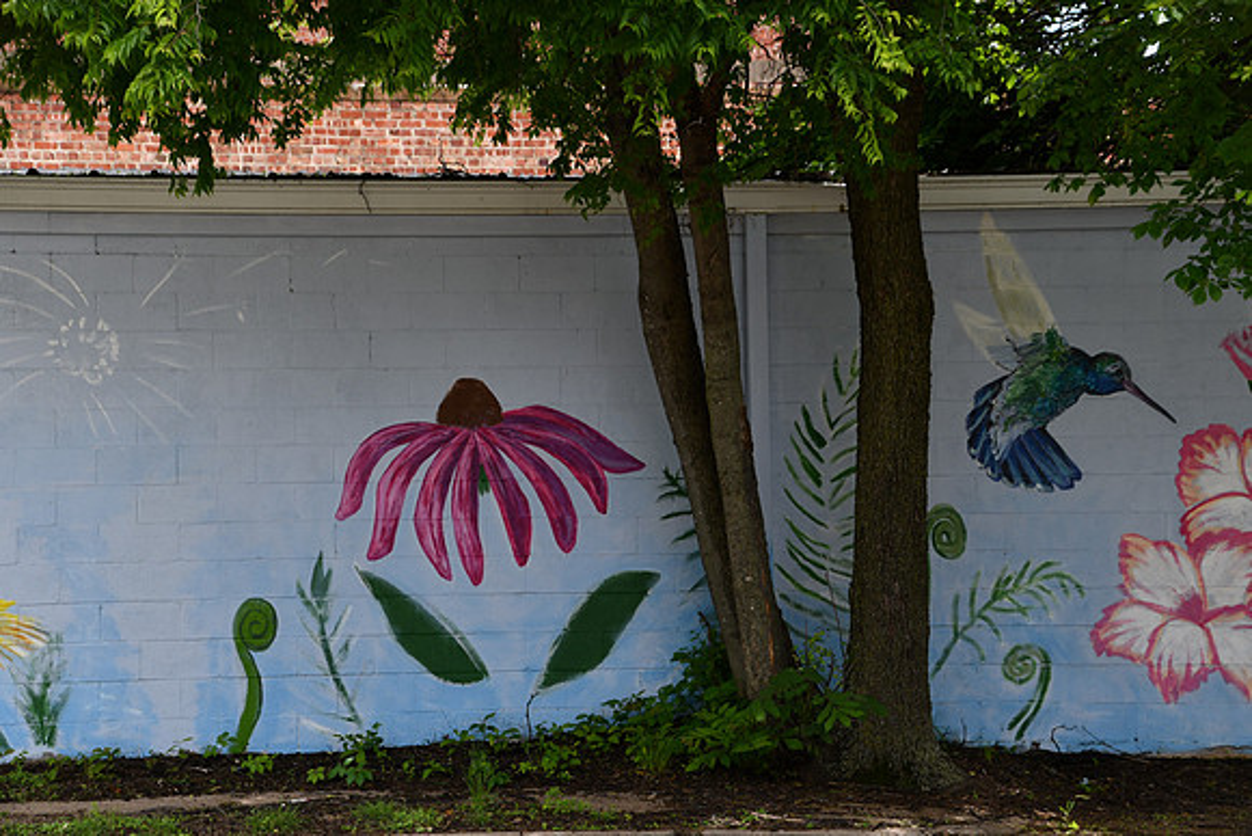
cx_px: 626
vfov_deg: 13.8
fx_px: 3444
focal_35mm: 99
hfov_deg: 20.6
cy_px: 418
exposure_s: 1/250
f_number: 8
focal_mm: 66
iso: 180
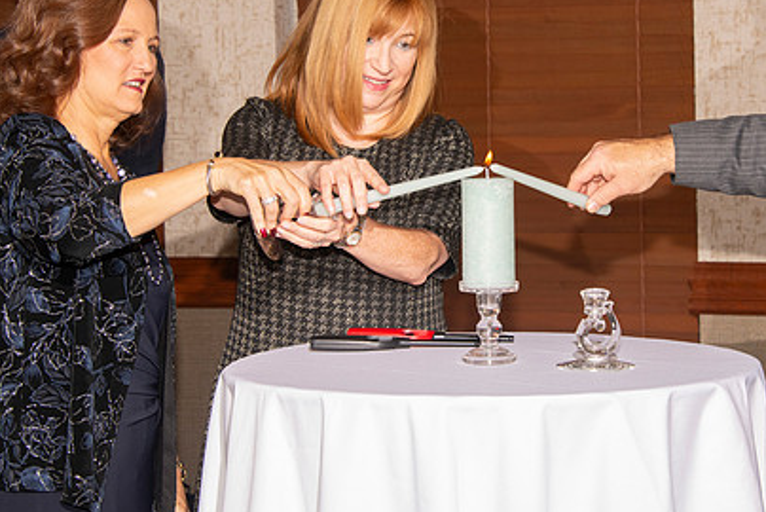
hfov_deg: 16.7
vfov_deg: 11.2
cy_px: 175
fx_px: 2598
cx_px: 502
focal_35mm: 122
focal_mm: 85
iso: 1000
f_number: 9
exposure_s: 1/160
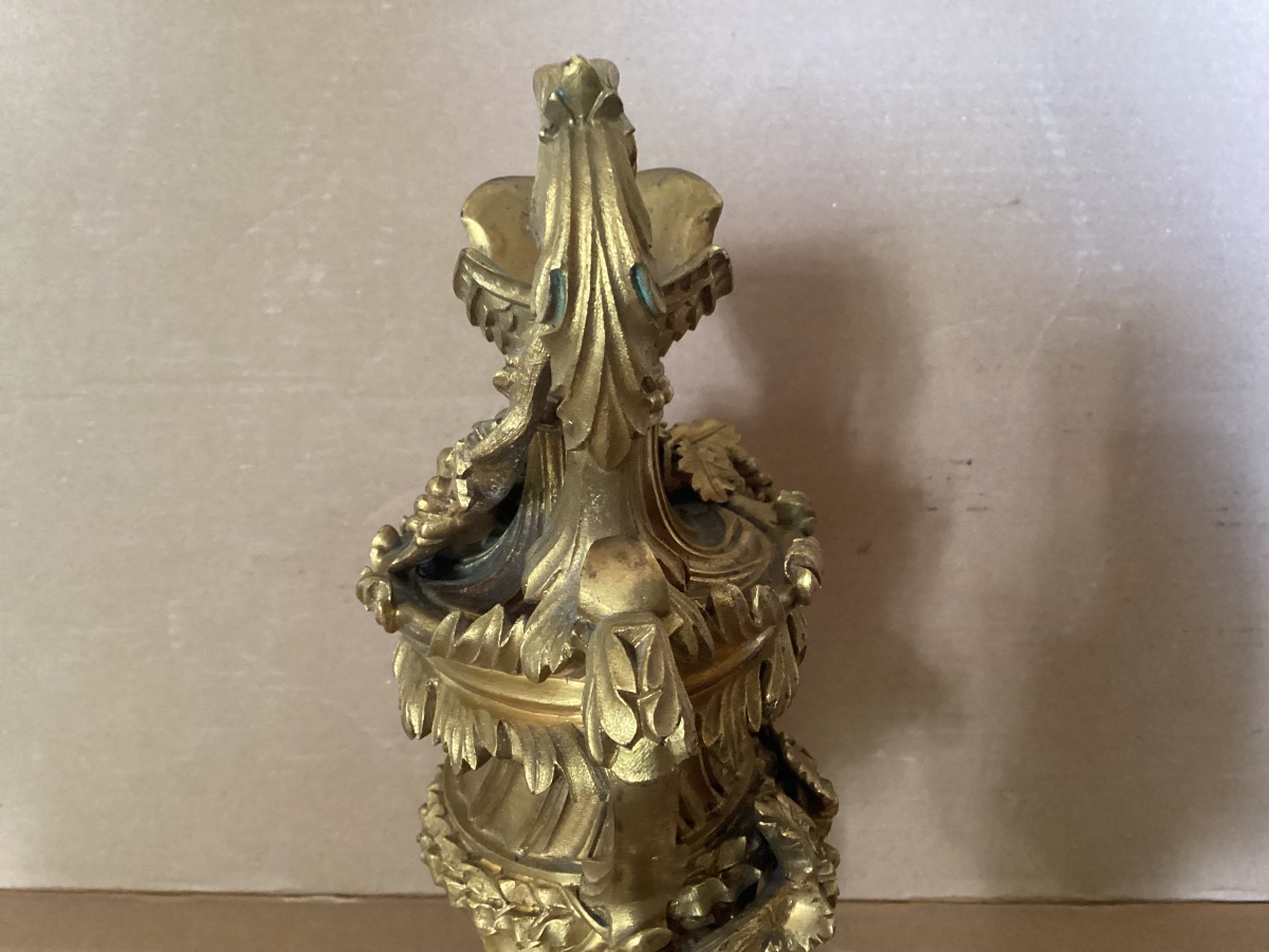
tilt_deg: -20.8
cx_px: 634
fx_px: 1136
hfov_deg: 58.4
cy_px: 476
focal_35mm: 31
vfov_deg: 45.4
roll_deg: -2.2
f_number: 2.4
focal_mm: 3.3
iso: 640
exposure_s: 1/30
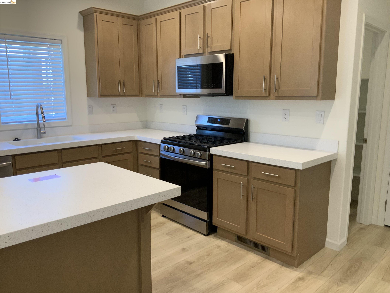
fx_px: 327
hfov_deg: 61.7
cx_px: 195
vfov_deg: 48.2
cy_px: 146
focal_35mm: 29
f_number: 1.8
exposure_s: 1/60
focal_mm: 3
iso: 50
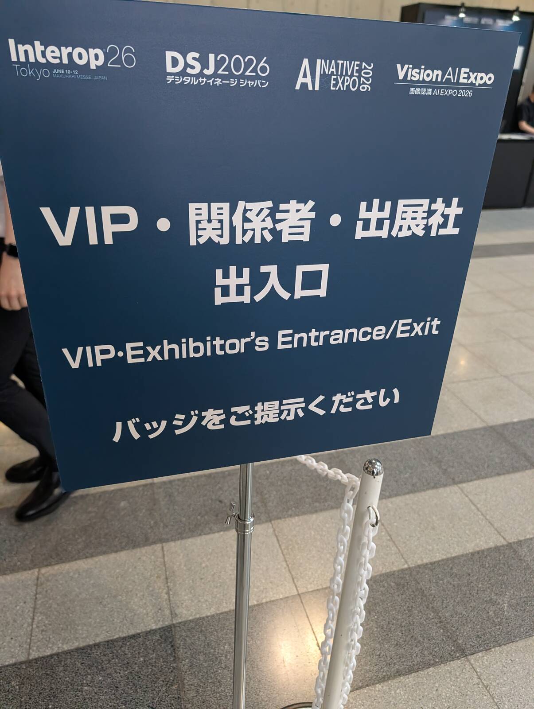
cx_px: 267
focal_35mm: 24
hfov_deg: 56.9
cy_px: 354
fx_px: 492
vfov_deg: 71.5
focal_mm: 6.9
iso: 1512
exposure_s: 1/831
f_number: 1.68
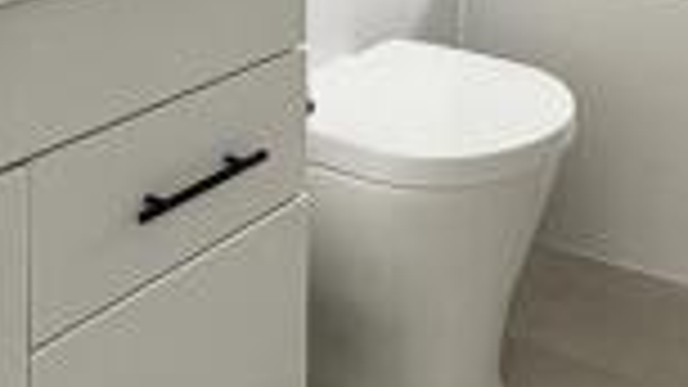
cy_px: -263
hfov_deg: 33.5
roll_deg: -0.8
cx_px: 659
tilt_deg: -2.4
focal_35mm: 58
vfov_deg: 17.6
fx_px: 1058
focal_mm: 2.22
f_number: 2.2
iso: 200
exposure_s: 1/99
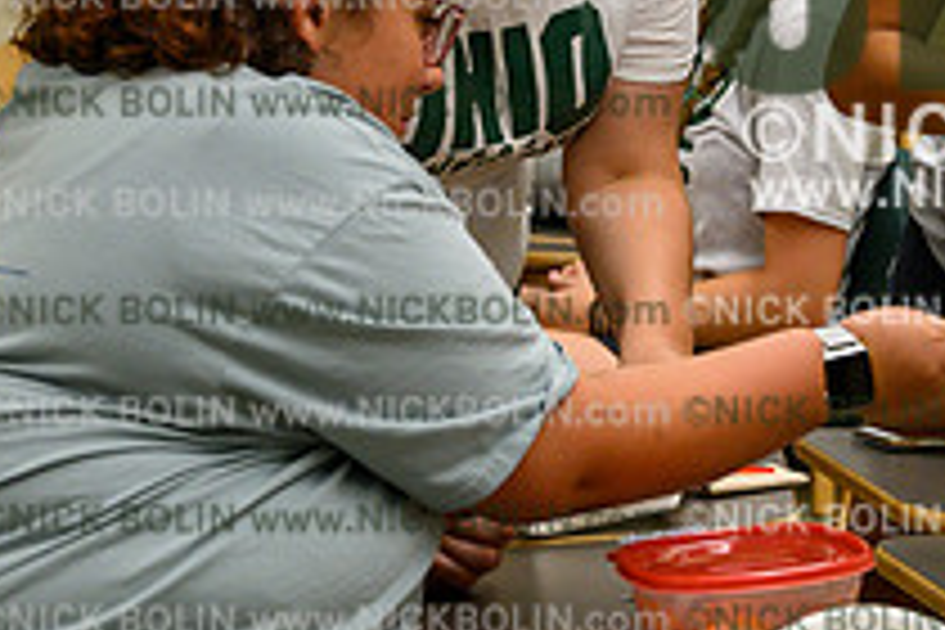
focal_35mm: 149
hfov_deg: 13.5
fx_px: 3911
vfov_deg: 9.1
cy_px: -4
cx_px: 1026
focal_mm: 54
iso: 1600
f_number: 4.5
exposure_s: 1/250
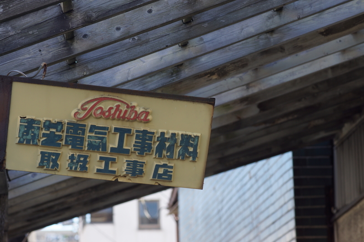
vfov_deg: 9.1
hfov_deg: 13.7
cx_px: 182
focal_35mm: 150
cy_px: 121
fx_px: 1516
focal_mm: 100
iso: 160
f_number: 5.6
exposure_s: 1/160
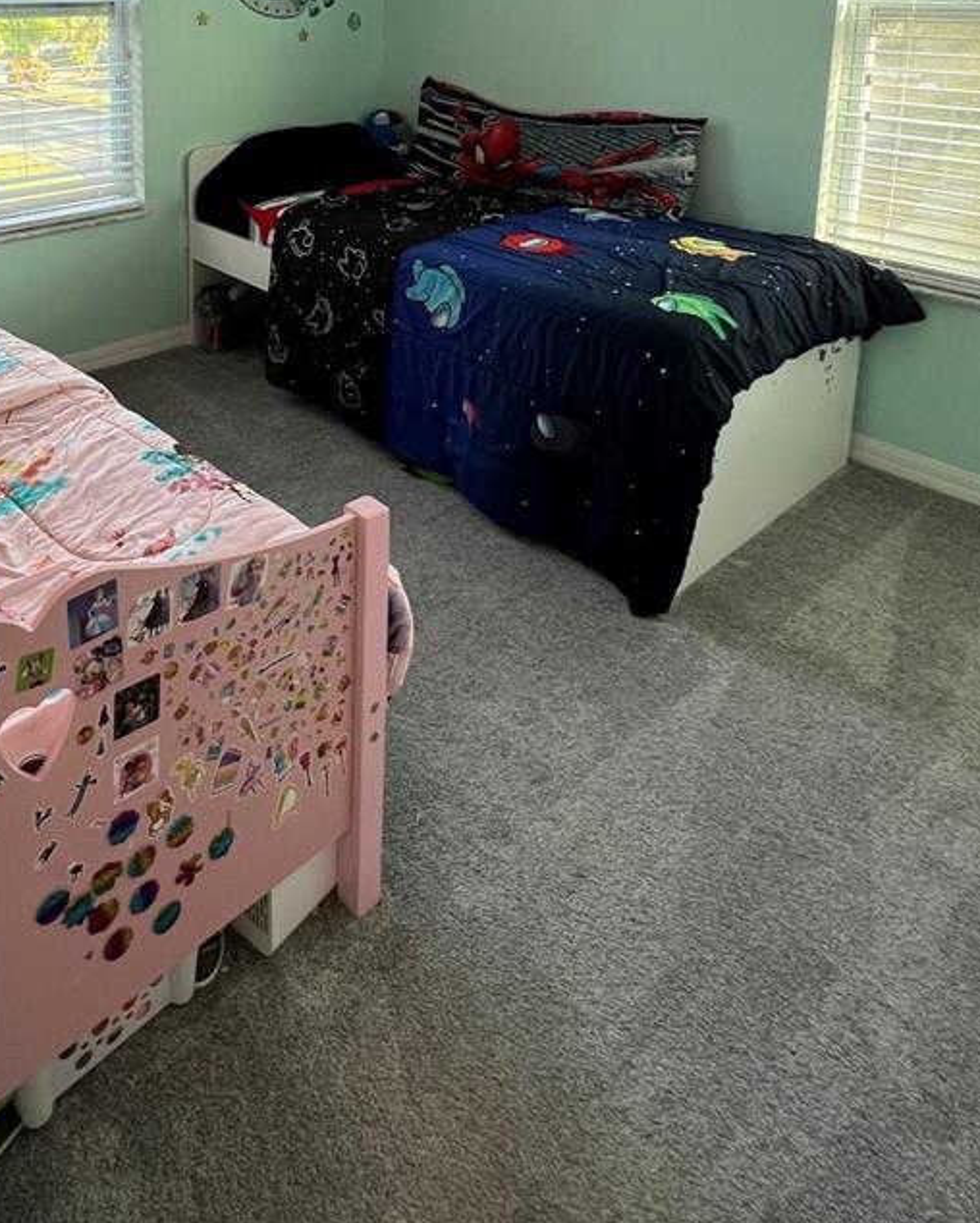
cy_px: 149
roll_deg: +0.5
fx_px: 869
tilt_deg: -9.7
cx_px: 257
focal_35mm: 24
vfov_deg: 60.7
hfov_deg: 56.2
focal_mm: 1.57
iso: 200
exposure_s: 1/120
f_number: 1.8
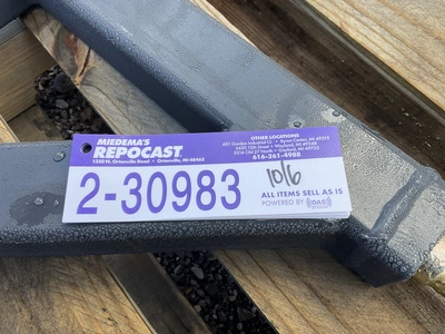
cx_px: 222
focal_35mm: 29
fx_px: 373
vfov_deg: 48.2
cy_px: 167
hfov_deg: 61.7
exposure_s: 1/170
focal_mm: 3
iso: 20
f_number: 1.8
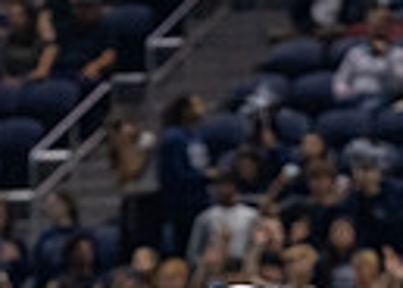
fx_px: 9941
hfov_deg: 2.3
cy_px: 618
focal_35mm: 869
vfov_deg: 1.7
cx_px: 160
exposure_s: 1/1000
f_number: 2.8
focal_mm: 170
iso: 2500
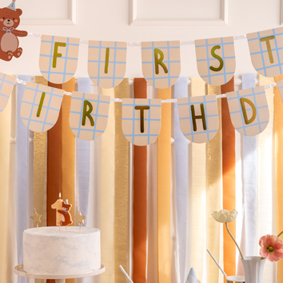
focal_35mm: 73
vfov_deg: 23.6
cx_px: 135
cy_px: 180
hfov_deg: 23.7
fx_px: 675
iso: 100
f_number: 11
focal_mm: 38
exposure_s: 1/6
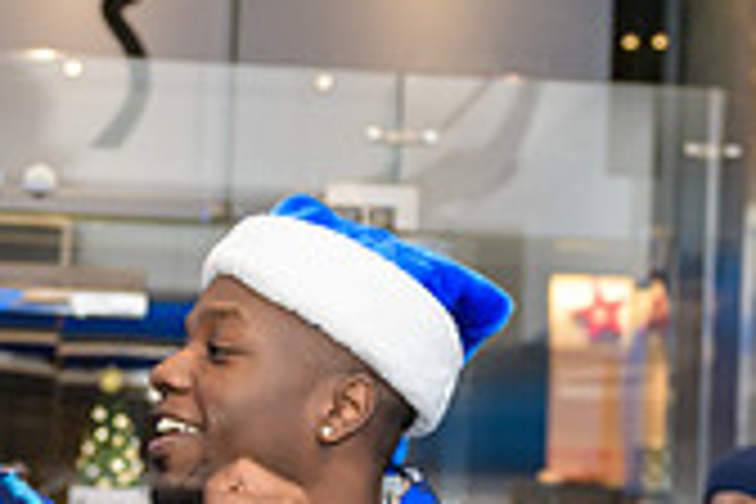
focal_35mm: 93
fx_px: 1953
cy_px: 488
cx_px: 202
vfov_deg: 14.5
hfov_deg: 21.7
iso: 400
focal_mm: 27
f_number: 3.2
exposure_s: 1/125
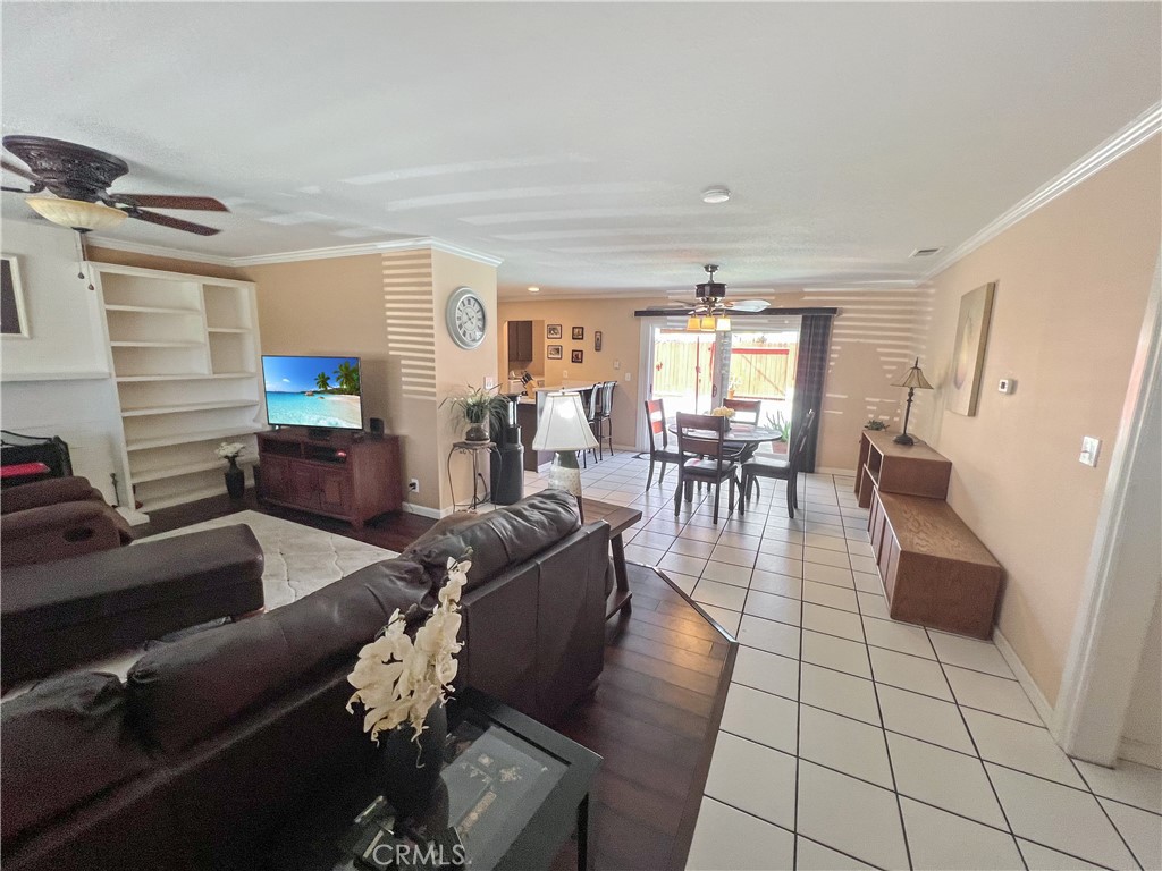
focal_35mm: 13
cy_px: 436
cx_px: 581
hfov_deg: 106.2
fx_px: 436
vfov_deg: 89.9
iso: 125
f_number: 1.8
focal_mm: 1.57
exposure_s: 1/120
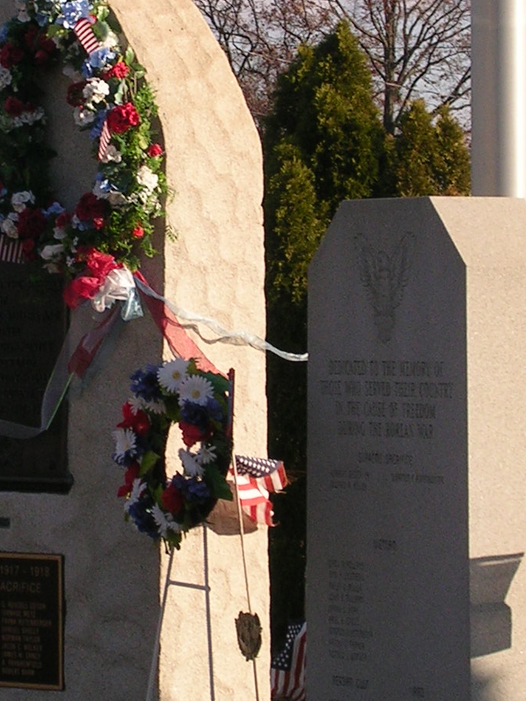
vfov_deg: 7.9
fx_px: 5044
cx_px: 40
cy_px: 97
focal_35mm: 249
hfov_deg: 6.0
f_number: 4.8
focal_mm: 16.7
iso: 50
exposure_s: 1/333
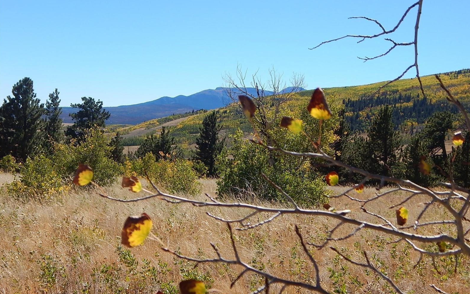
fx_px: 743
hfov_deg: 35.1
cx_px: 237
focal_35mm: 58
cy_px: 130
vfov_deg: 22.4
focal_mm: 9.7
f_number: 3.8
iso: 125
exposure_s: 1/1500
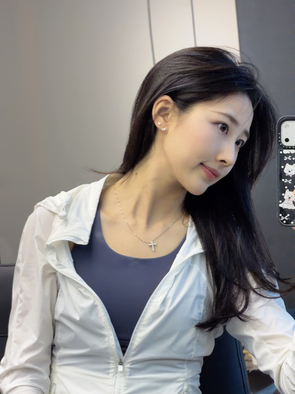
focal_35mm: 134
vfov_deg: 14.7
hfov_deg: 11.1
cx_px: 148
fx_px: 1523
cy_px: 197
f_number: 2.8
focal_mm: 16.89
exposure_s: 1/100
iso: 250
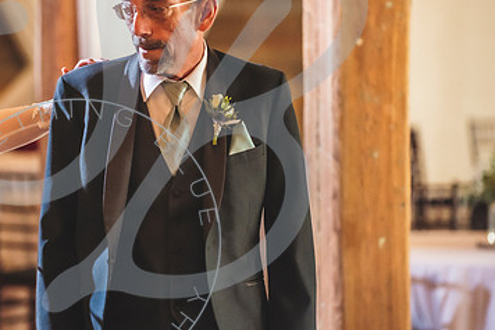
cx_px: 147
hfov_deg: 9.7
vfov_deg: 6.5
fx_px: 2914
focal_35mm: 212
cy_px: 125
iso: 2000
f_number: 2.8
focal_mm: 130
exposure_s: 1/200
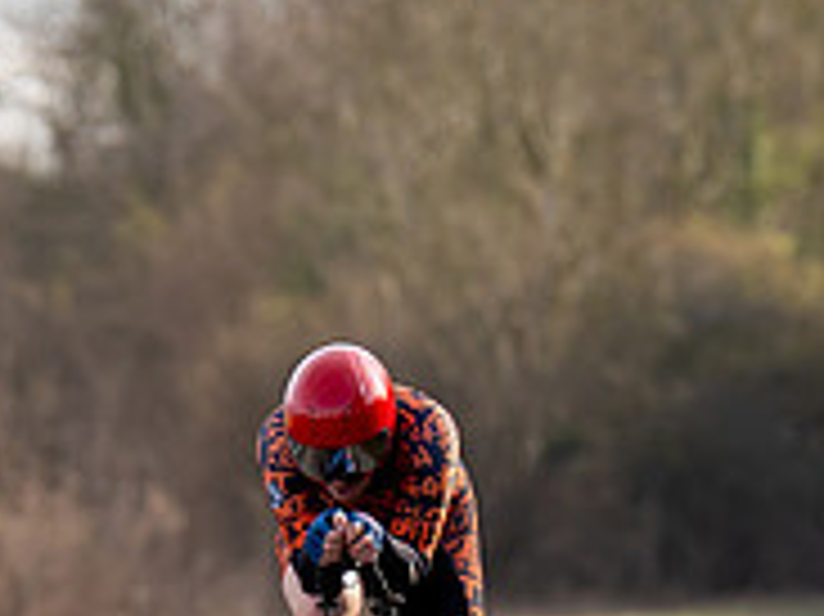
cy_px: 639
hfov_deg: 2.4
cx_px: 346
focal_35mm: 836
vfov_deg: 1.8
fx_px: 19887
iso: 160
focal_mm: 200
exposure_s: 1/800
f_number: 4
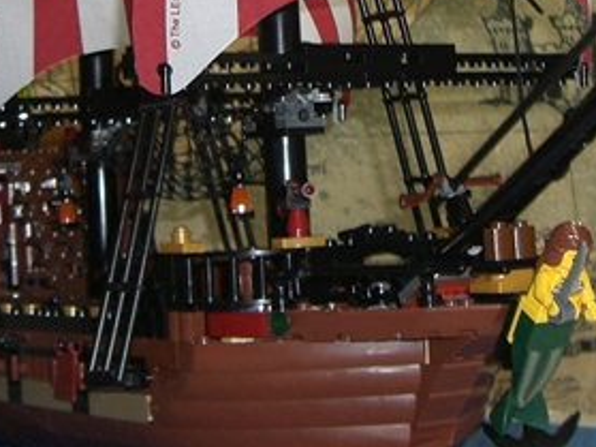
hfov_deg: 18.1
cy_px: -73
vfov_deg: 13.3
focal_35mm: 109
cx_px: 293
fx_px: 1876
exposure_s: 1/60
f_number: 2.7
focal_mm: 6.2
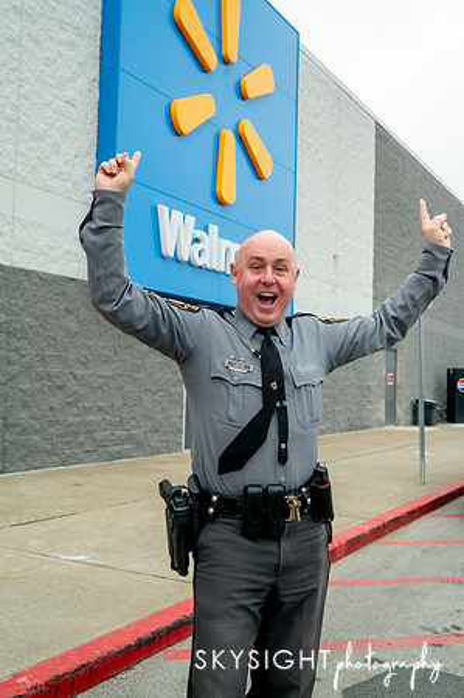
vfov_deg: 48.5
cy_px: 349
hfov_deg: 33.3
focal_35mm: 40
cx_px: 232
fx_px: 775
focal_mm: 40
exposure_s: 1/1000
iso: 3200
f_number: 8
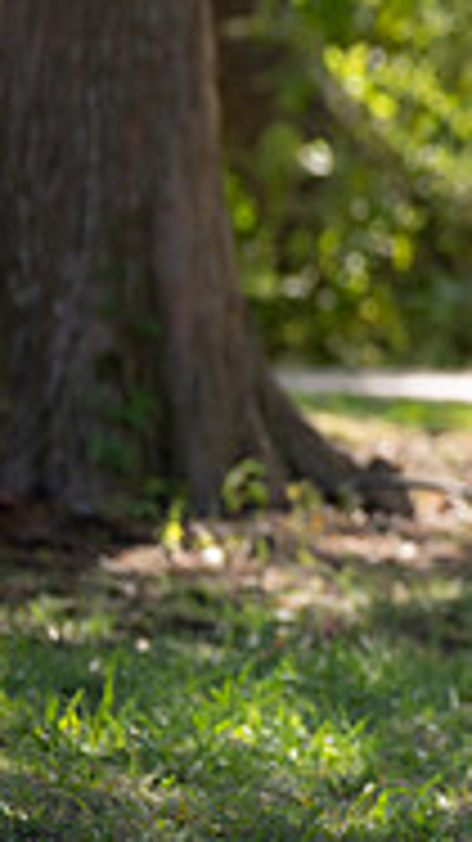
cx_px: 1124
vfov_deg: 6.6
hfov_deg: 3.6
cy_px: 190
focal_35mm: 328
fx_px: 7308
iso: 100
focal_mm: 95
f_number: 2.8
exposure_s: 1/400
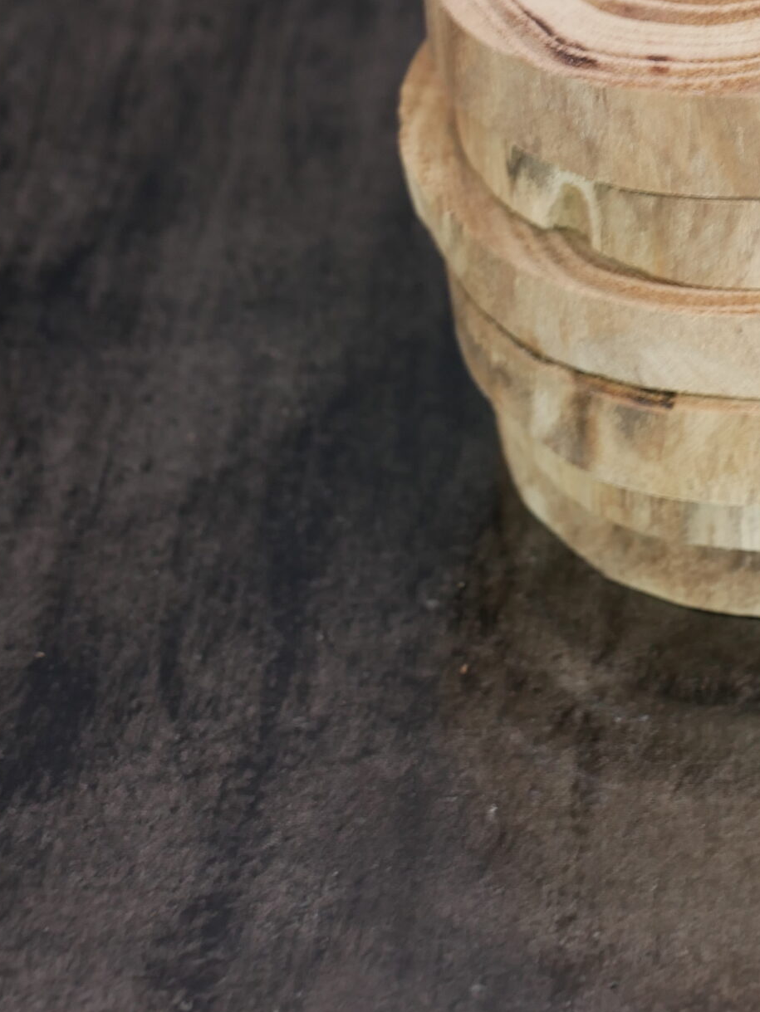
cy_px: 86
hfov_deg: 13.9
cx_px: 719
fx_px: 3072
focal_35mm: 105
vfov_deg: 18.4
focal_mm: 25
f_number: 5.1
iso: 400
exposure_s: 1/3.2
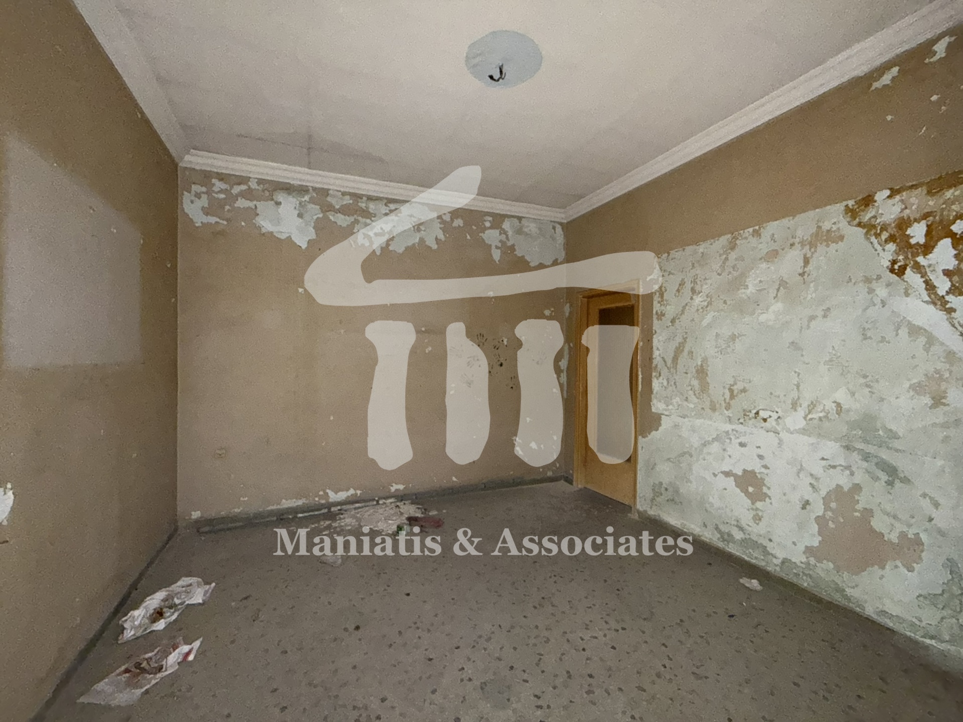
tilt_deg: -0.5
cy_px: 361
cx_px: 482
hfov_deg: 102.1
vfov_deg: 85.7
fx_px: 389
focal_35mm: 14
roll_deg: -0.4
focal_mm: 2.22
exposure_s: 1/30
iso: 500
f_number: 2.2
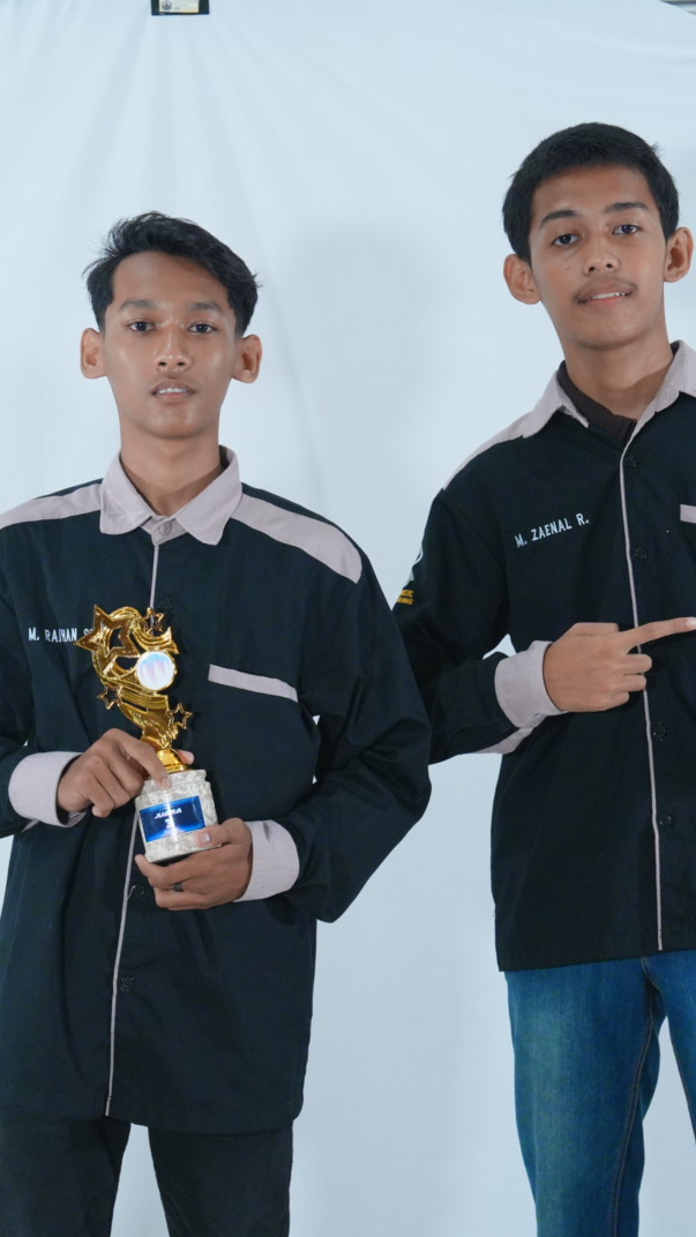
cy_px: 620
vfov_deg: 26.8
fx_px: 2592
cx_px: 316
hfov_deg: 15.3
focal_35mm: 79
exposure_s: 1/160
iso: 2500
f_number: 7.1
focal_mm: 50
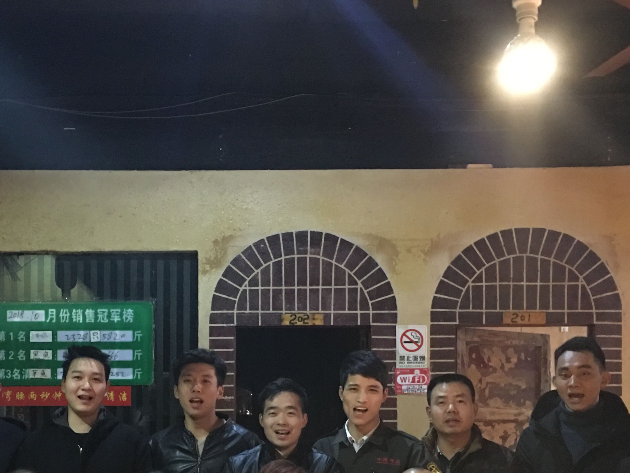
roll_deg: +0.8
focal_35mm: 57
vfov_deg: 24.9
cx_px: 217
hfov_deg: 33.5
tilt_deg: +2.1
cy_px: 423
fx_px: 1038
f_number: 2.2
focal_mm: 4.15
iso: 160
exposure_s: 1/8
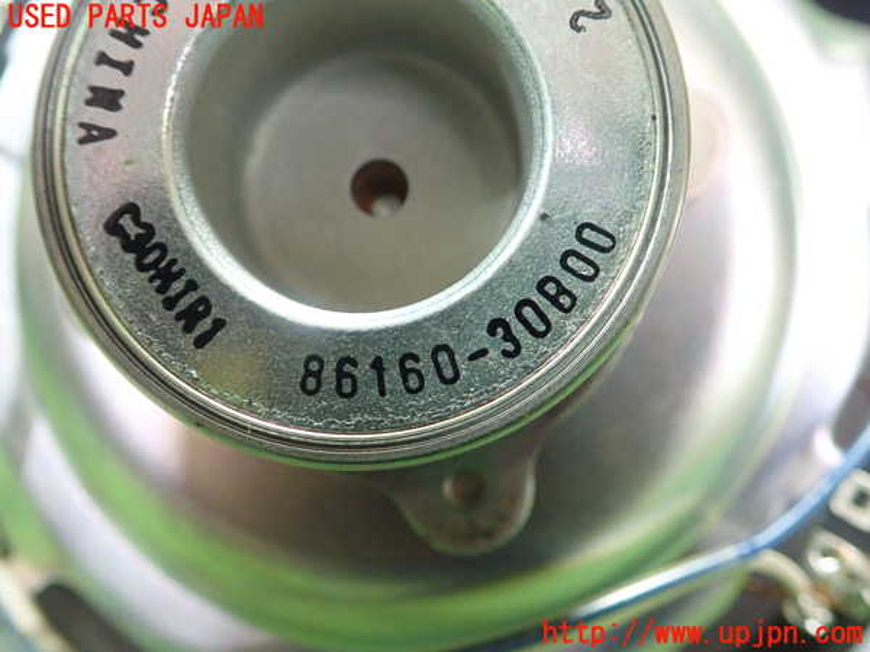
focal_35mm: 30
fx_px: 754
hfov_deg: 60.0
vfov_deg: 46.8
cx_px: 435
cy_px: 326
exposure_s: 1/125
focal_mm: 5.5
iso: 800
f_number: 2.3
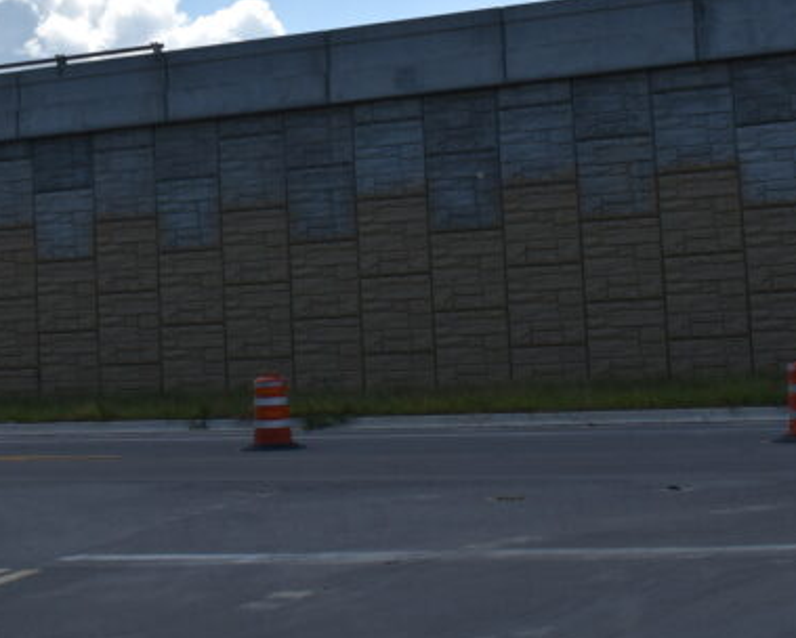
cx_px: 290
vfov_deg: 20.0
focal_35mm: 76
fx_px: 1792
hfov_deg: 25.0
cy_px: 123
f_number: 8
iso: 100
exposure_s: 1/500
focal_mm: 20
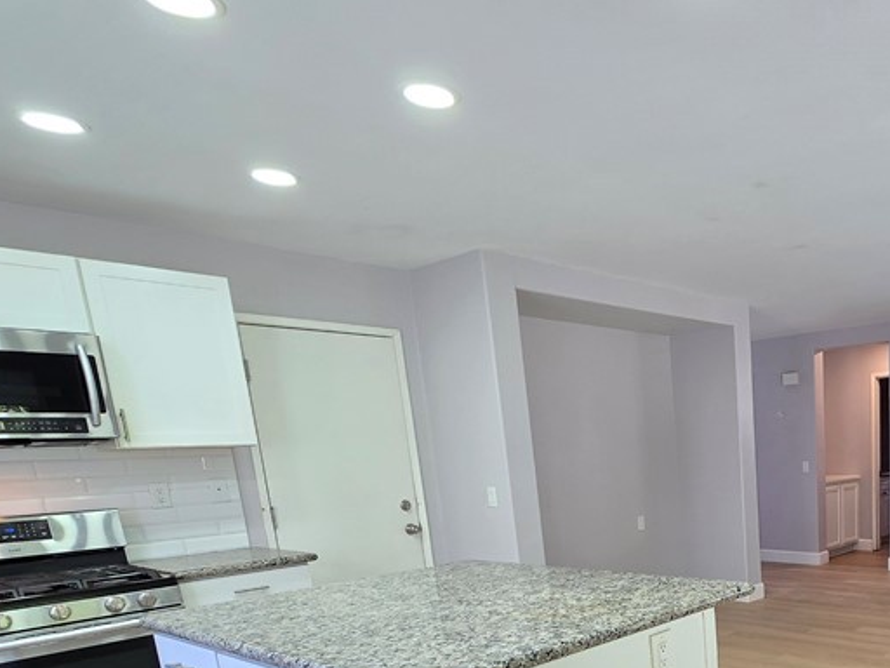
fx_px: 668
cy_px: 605
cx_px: 760
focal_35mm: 26
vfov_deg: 47.5
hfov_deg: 59.7
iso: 100
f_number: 2.2
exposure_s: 1/60
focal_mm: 2.2
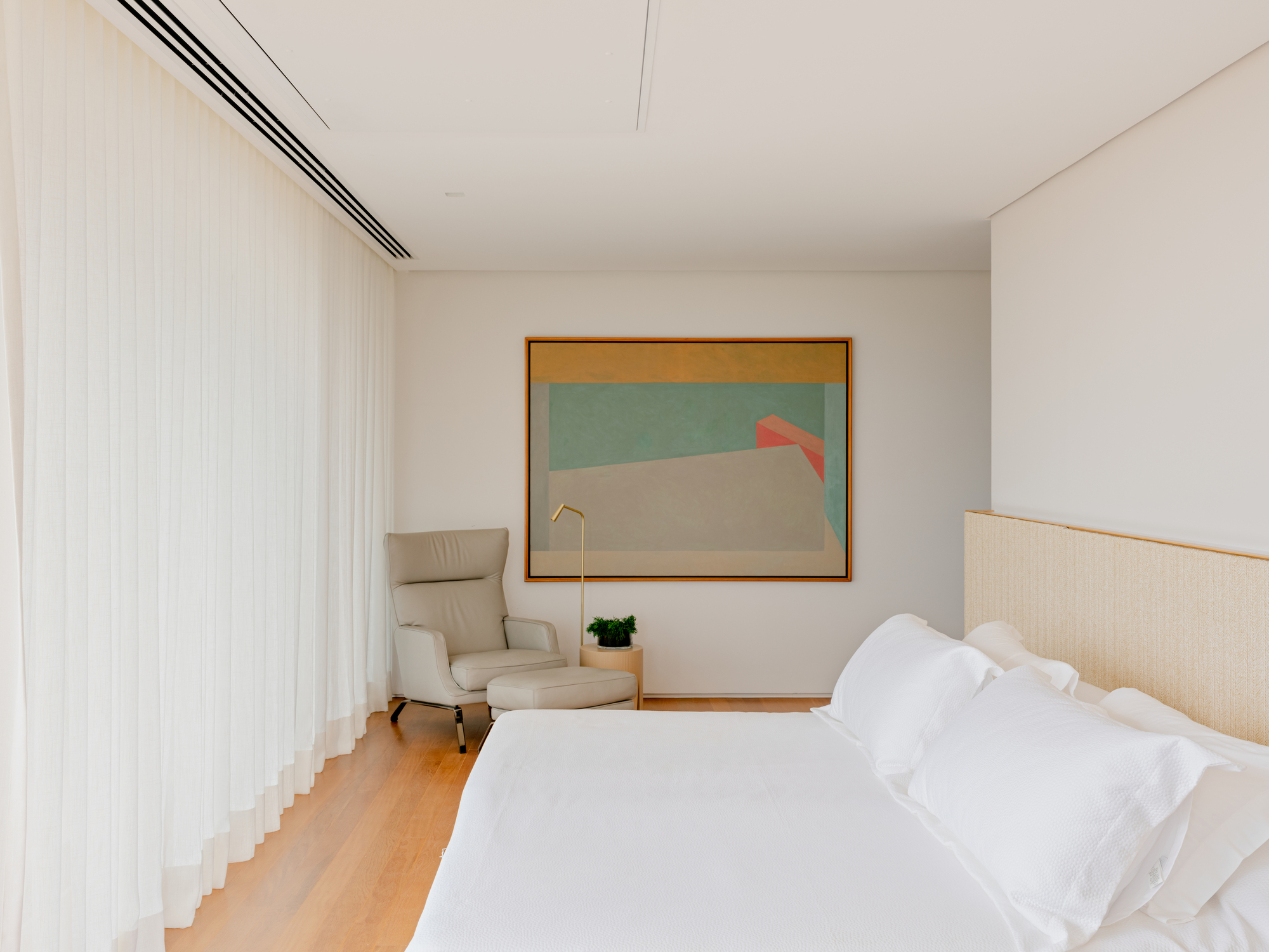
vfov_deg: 48.2
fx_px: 1063
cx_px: 634
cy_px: 476
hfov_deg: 61.7
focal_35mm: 29
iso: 200
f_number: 9
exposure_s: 1/20
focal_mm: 36.9
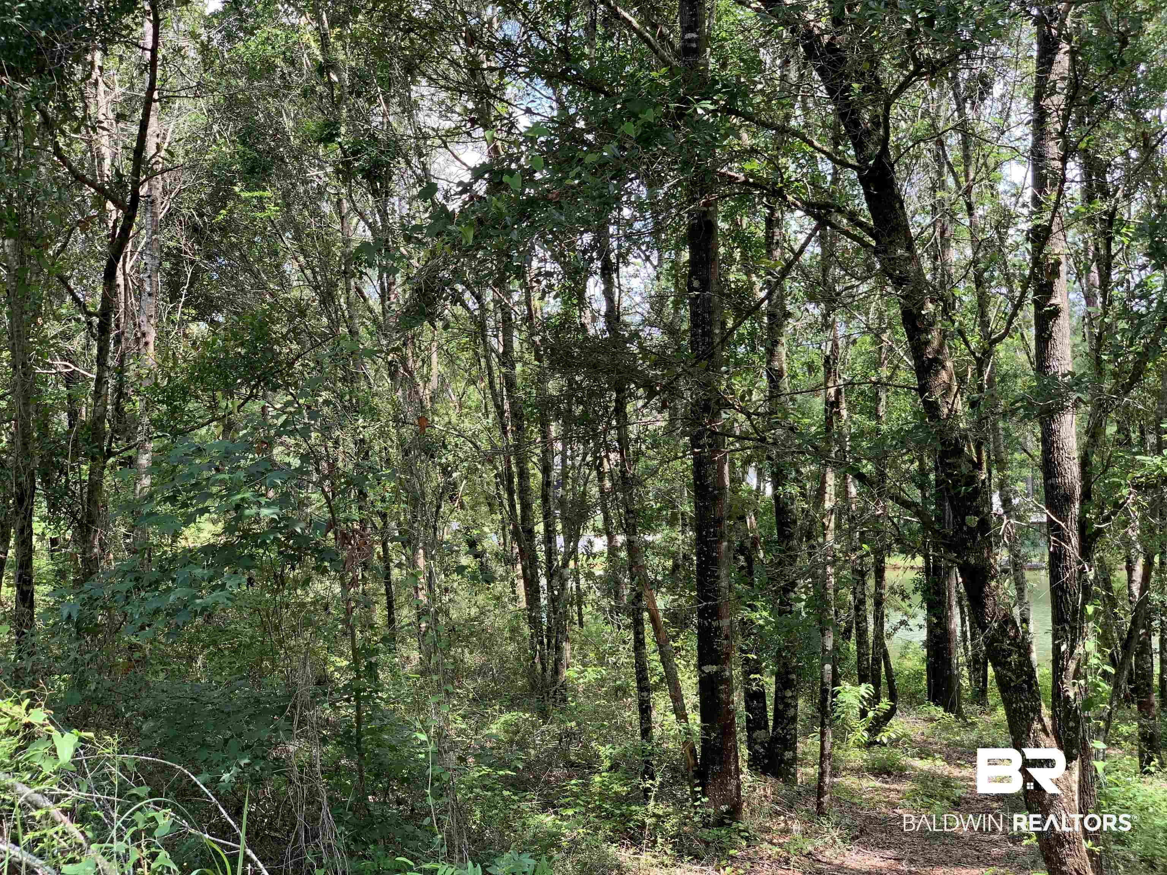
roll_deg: +0.6
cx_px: 584
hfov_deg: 36.8
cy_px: 438
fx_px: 1753
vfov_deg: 28.0
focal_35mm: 52
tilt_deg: +1.9
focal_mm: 6
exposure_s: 1/92
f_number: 2.4
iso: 16
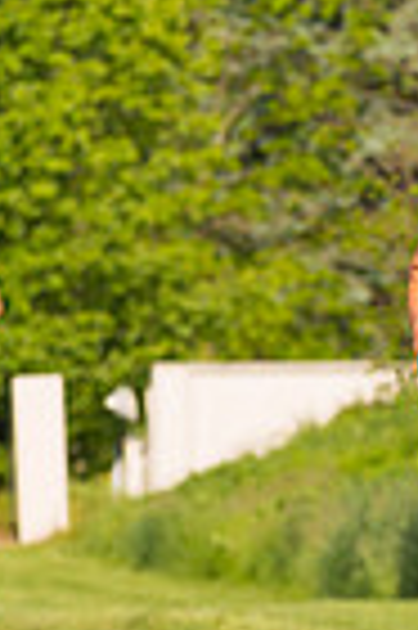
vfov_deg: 3.7
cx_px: 661
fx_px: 9759
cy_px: 349
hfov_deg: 2.4
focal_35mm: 559
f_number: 5.6
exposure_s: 1/2000
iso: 400
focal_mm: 135
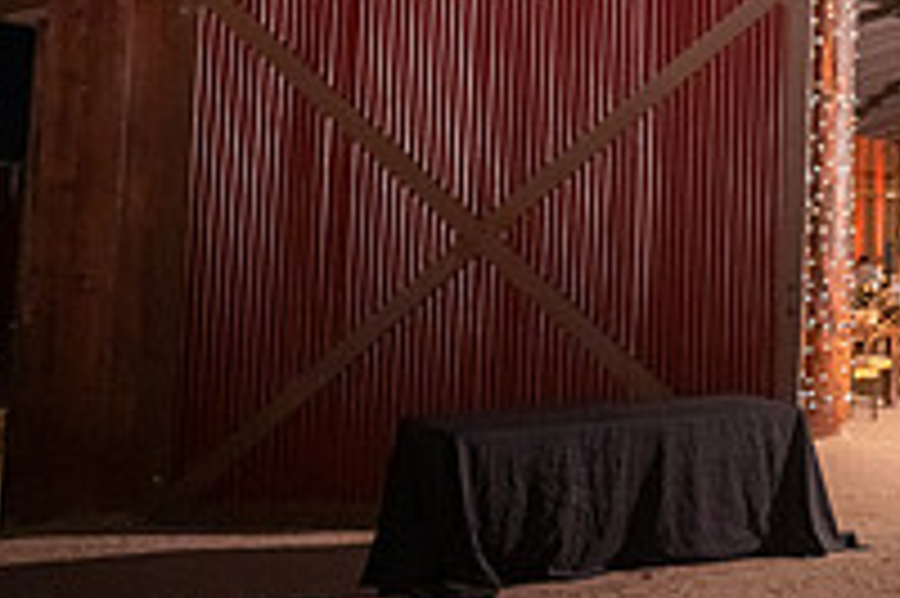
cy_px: -54
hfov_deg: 21.7
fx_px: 2023
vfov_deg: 16.3
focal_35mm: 81
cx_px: 1278
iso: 1600
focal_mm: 28
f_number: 4
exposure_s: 1/80
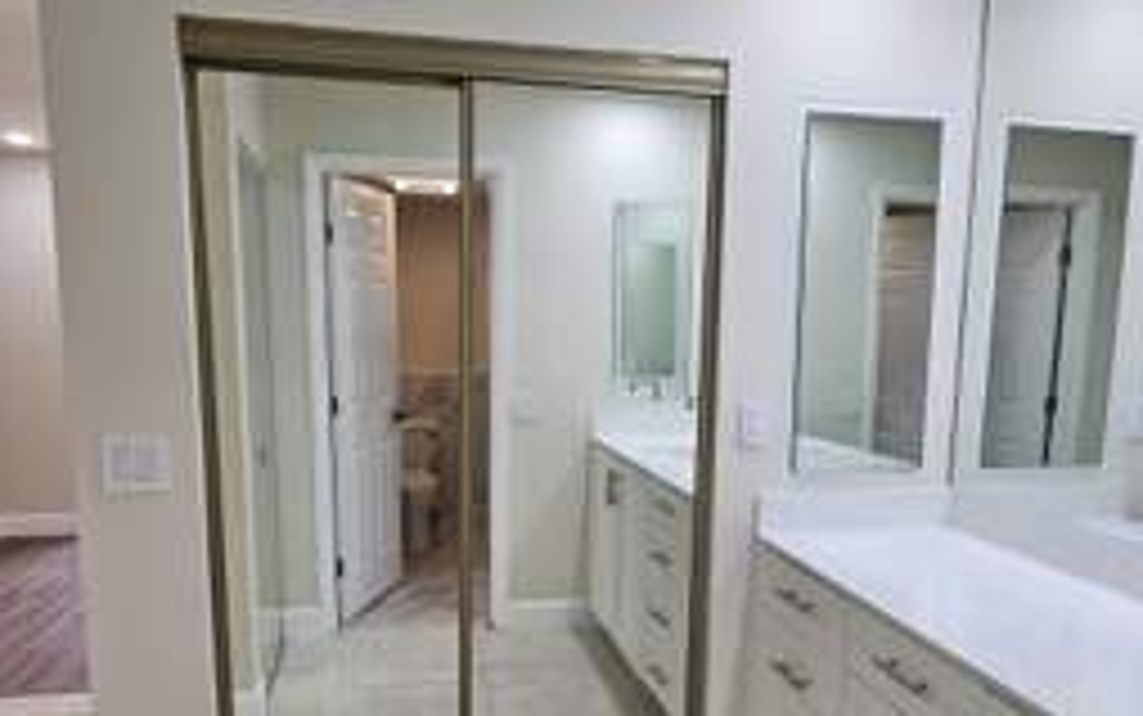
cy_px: 448
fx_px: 810
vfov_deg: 47.2
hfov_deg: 70.3
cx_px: 603
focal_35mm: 26
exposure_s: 1/60
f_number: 2.2
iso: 50
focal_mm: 2.2
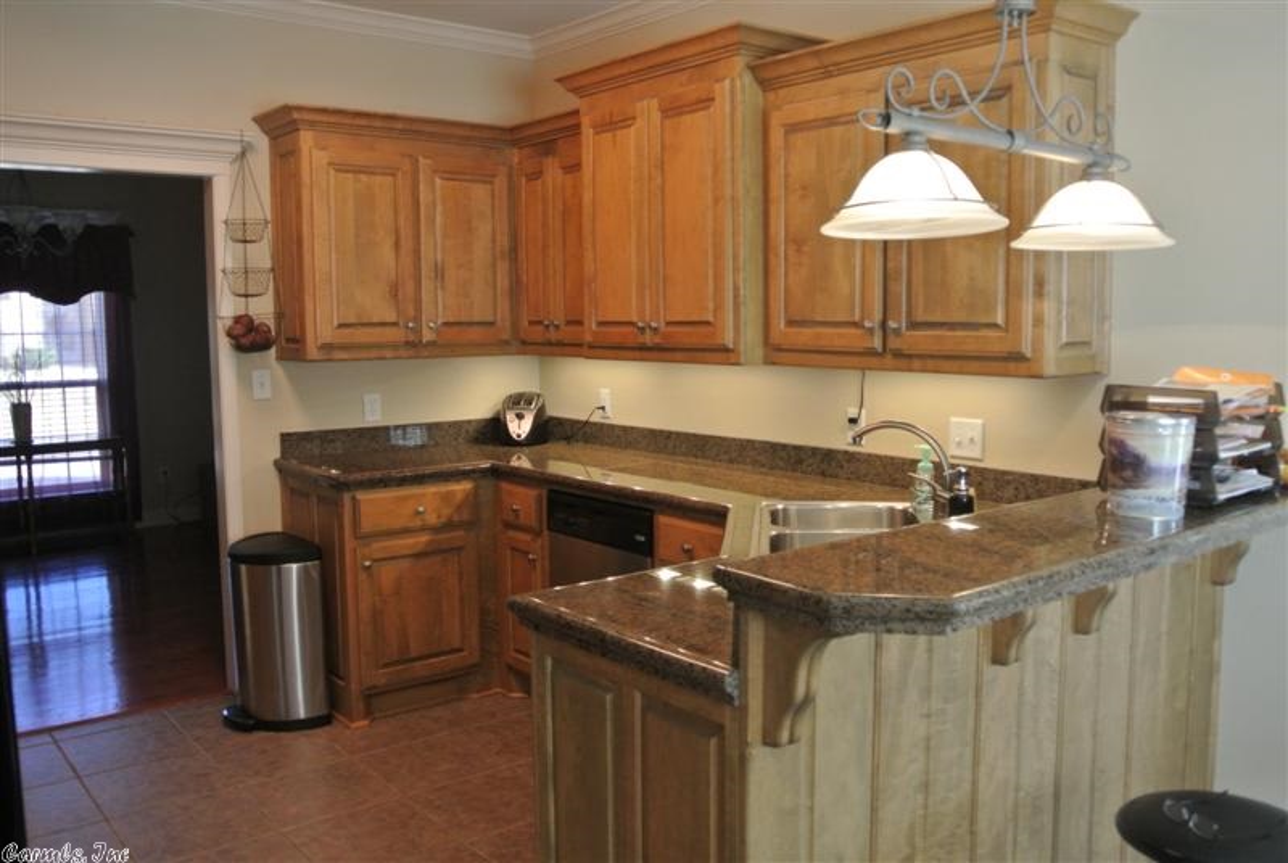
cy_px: 432
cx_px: 644
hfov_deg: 61.9
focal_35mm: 30
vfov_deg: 43.7
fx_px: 1075
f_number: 3.5
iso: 400
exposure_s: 1/60
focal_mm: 11.4
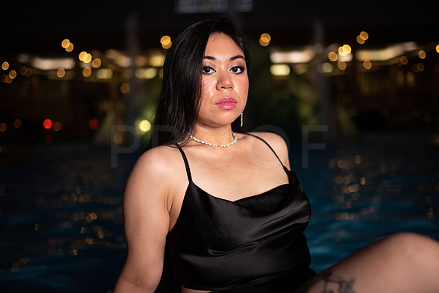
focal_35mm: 35
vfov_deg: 37.9
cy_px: 146
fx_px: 427
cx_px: 220
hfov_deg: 54.4
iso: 800
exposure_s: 1/640
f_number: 1.4
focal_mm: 35
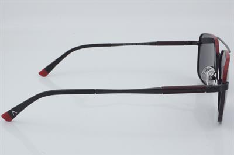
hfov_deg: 29.9
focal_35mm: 68
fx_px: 438
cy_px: 78
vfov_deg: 20.1
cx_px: 117
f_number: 32
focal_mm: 45
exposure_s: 1/3
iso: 100
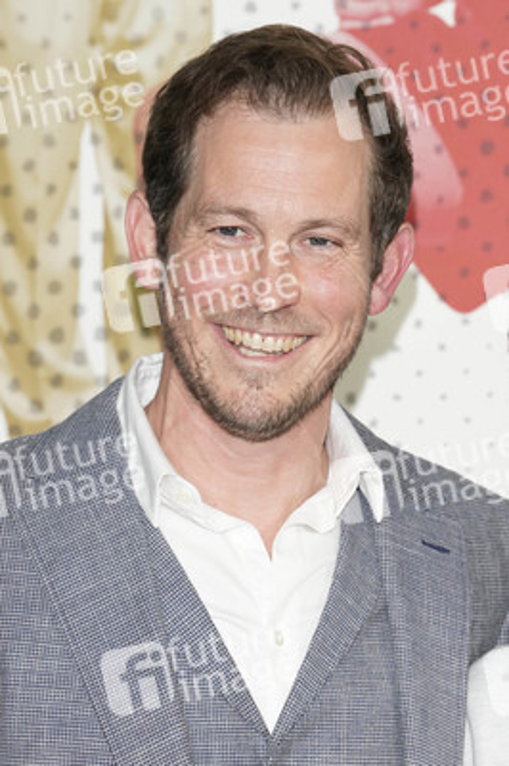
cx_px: 254
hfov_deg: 7.1
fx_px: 4121
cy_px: 383
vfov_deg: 10.6
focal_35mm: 194
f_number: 8
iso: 2000
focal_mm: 194
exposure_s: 1/250
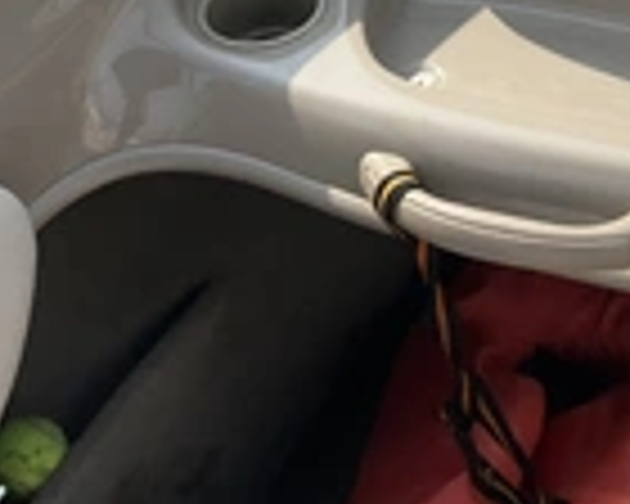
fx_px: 1510
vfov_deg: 18.0
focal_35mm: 81
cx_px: 500
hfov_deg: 23.2
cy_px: -99
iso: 25
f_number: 1.8
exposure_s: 1/1412
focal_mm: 3
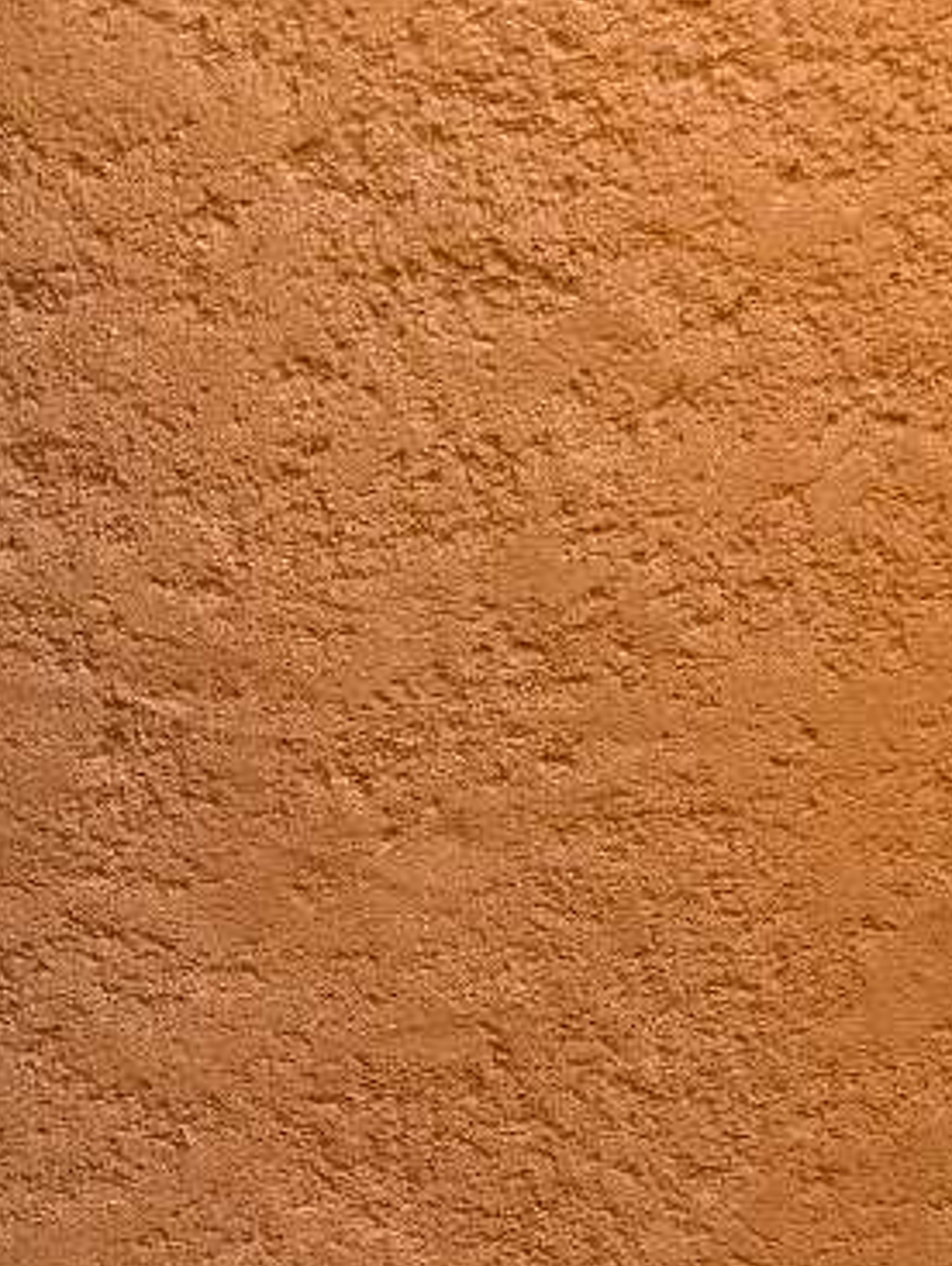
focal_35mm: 98
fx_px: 3587
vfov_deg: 18.2
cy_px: 1801
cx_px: 378
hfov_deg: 15.1
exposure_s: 1/362
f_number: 1.78
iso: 80
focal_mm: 6.76
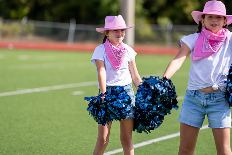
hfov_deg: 9.2
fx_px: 1449
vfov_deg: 6.1
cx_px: 109
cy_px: 59
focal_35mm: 225
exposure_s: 1/4000
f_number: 2.8
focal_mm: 182
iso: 250
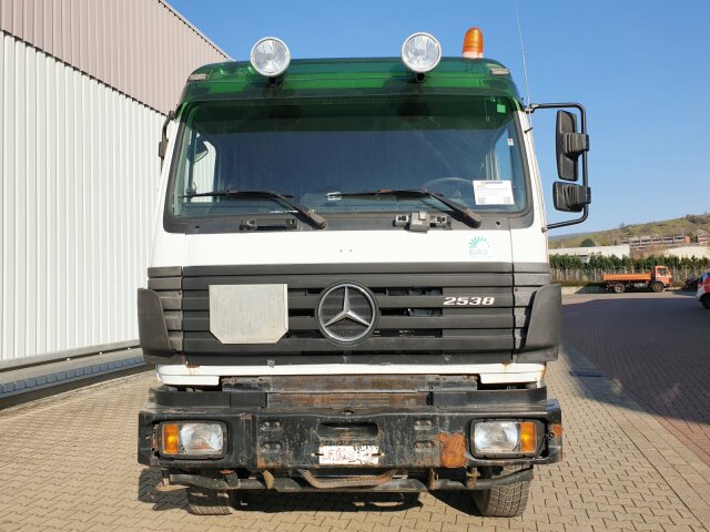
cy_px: 266
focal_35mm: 26
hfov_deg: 67.3
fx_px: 533
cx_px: 355
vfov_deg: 53.1
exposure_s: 1/2096
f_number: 2.4
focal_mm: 4.3
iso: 50
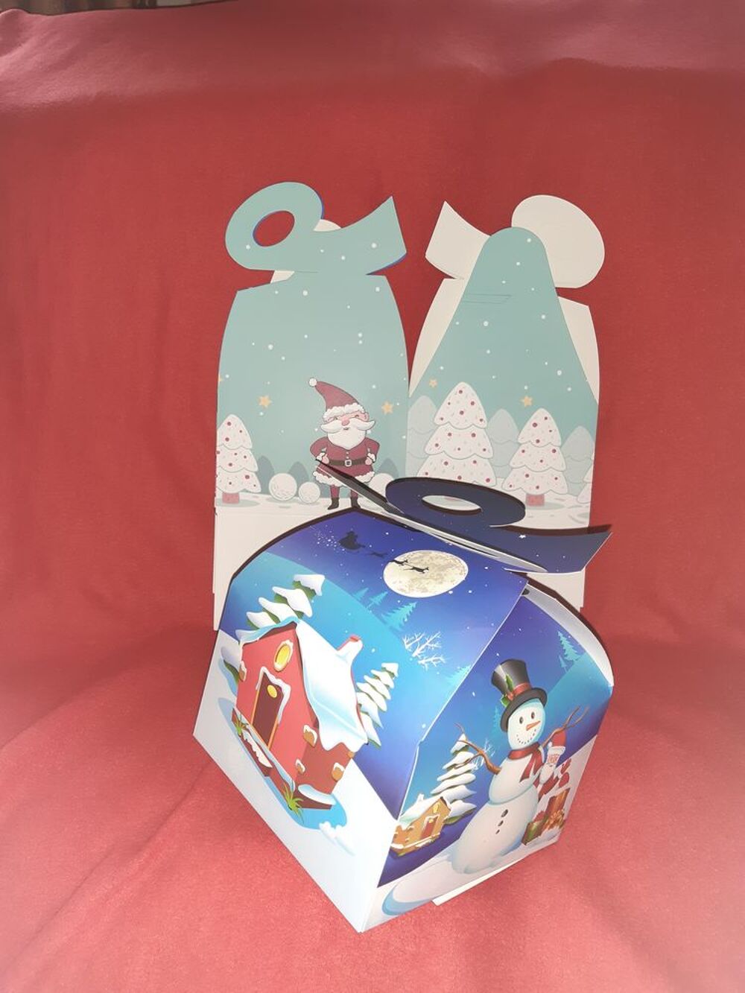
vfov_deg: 67.3
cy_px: 496
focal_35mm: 26
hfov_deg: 53.1
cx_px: 372
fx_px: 746
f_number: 1.7
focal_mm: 3.92
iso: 500
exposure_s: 1/20
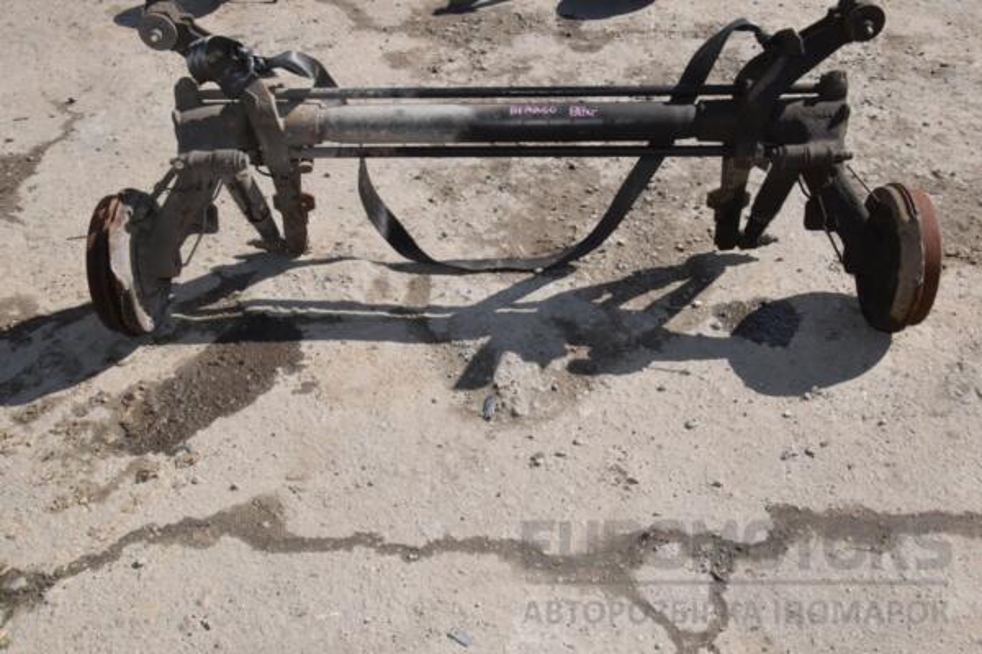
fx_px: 1064
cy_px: 327
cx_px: 491
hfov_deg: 49.6
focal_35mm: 39
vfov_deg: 34.2
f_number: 25
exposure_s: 1/200
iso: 800
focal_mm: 26
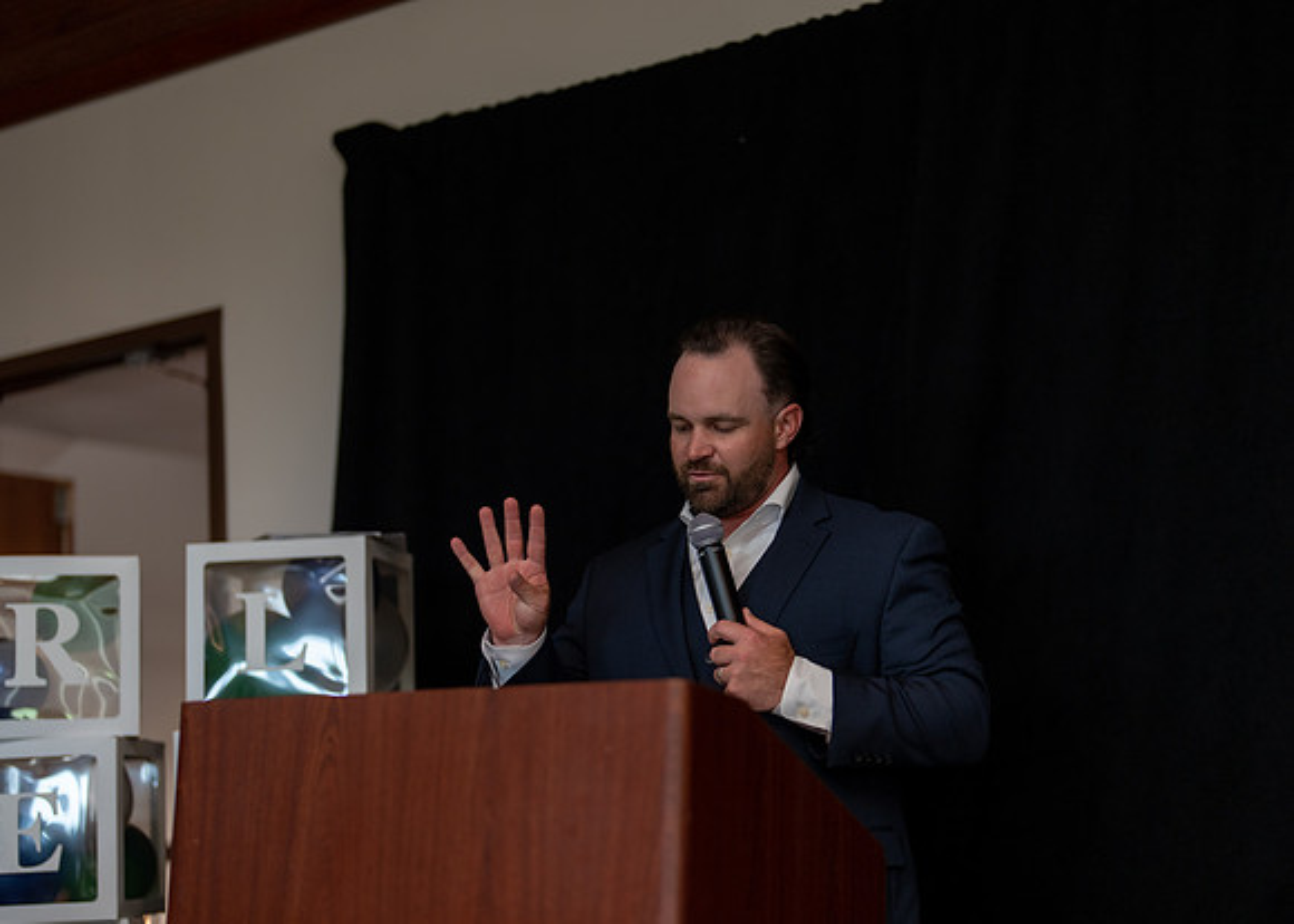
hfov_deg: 31.6
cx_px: 734
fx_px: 2280
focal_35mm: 62
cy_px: 540
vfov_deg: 22.9
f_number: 1.2
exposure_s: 1/320
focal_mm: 50
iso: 250
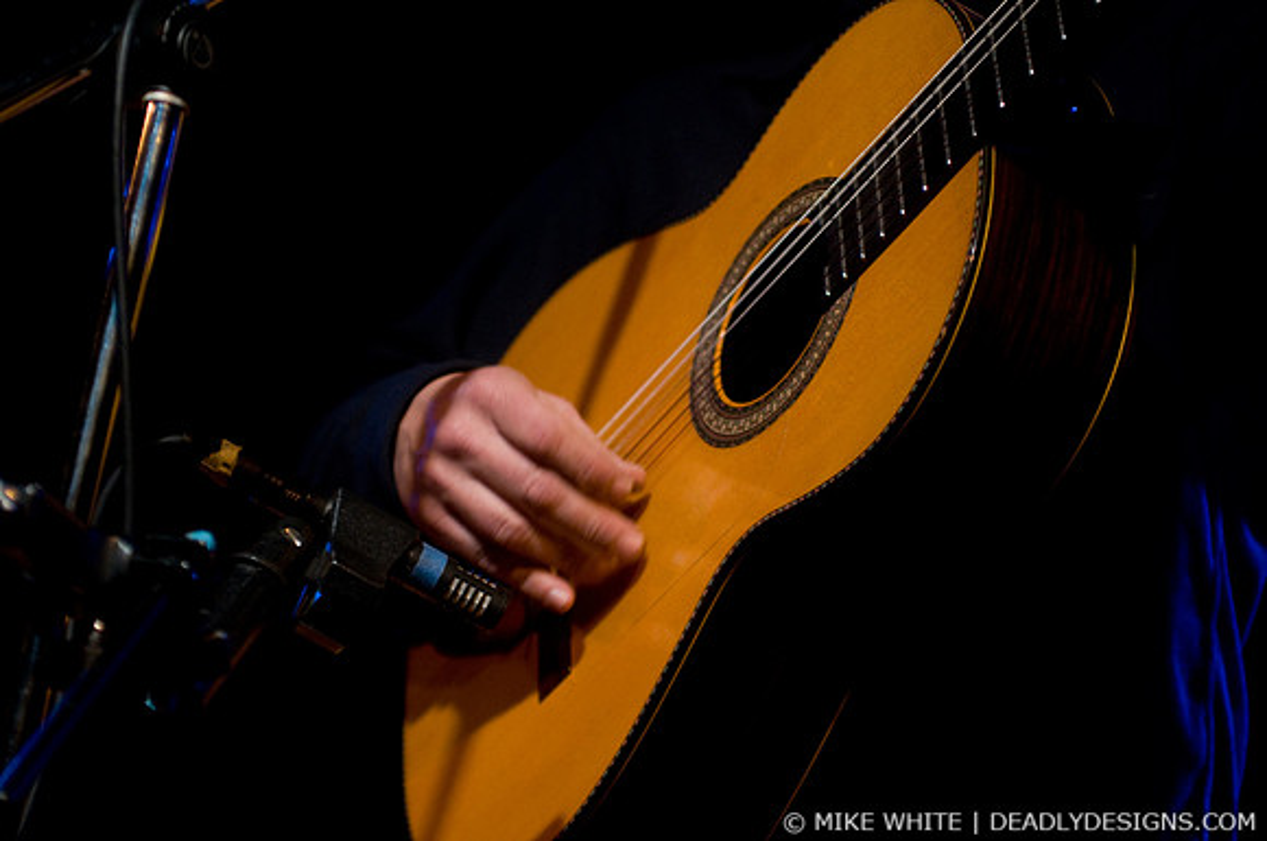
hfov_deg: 19.5
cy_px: 420
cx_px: 634
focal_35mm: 105
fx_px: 3690
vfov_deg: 13.0
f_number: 2.8
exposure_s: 1/80
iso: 800
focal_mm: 70
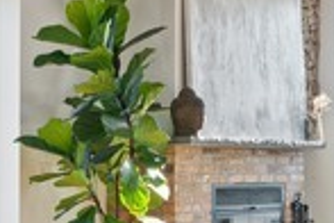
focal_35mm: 107
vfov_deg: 12.7
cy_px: 198
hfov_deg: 18.4
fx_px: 993
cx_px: -33
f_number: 8
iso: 50
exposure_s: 1/4
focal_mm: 21
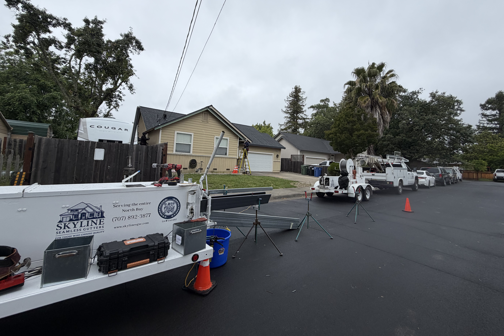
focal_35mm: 15
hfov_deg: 100.4
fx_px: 210
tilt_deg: +5.4
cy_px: 146
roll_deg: -2.1
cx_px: 255
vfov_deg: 77.0
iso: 40
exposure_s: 1/638
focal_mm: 2.22
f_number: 2.2
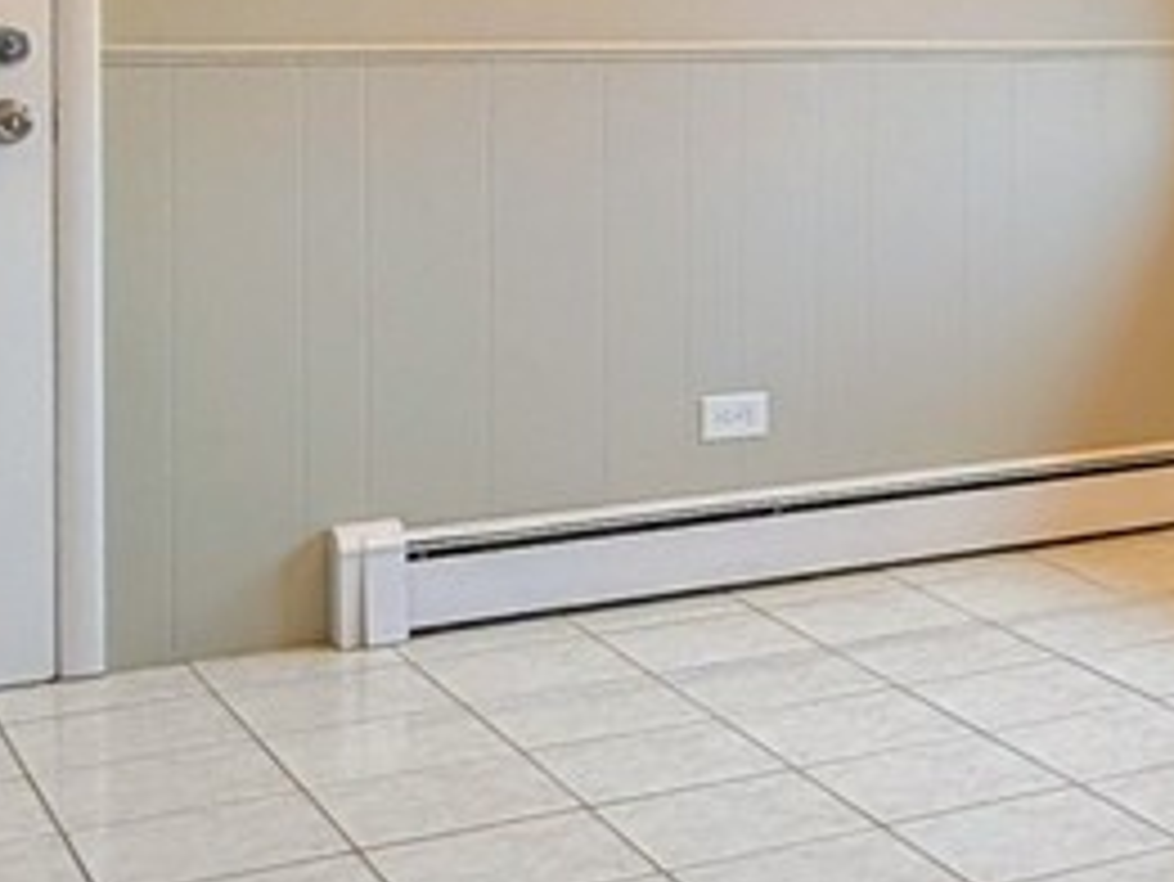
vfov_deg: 21.6
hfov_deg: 25.6
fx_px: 2239
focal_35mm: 66
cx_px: 1491
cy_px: 32
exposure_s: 1/138
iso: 54
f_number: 1.7
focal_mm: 2.02
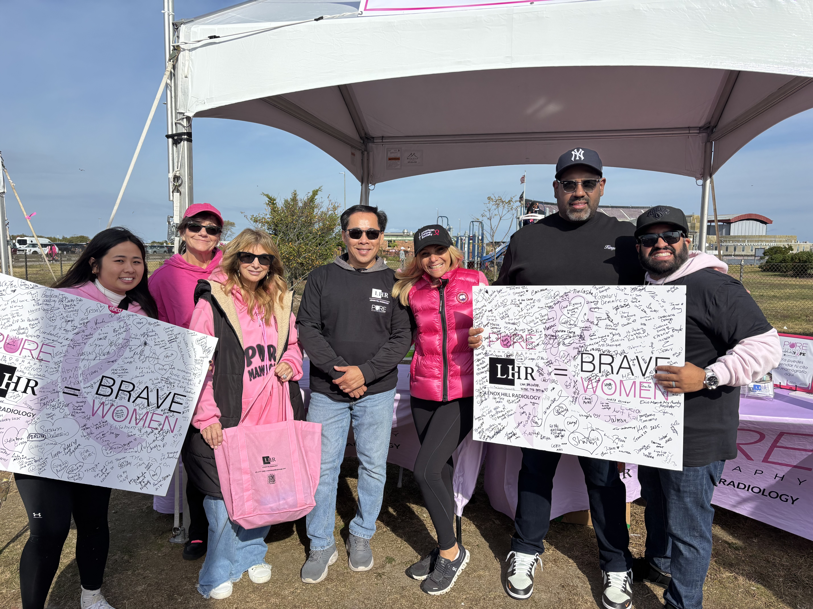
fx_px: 611
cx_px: 406
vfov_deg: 53.1
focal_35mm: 26
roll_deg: -0.2
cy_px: 304
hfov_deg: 67.3
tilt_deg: -5.8
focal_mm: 5.96
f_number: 1.6
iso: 50
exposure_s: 1/4630
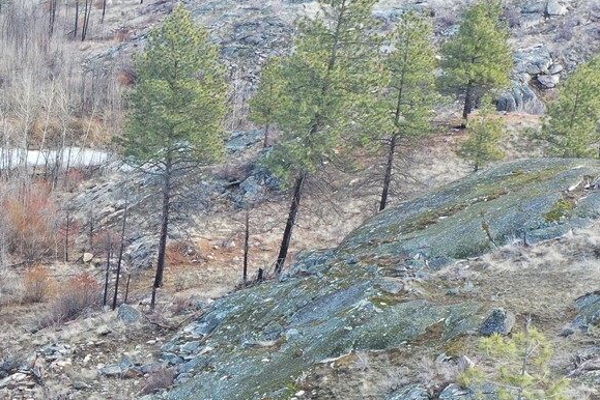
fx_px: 1367
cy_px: 302
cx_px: -69
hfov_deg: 23.2
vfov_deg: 16.6
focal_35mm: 82
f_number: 4
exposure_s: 1/100
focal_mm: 10.26
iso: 100
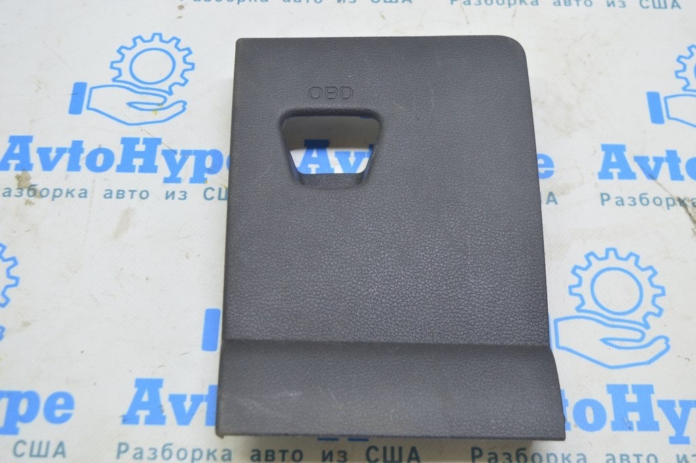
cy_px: 232
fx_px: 869
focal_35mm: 45
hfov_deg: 43.6
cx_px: 348
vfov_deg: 29.8
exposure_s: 1/20
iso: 400
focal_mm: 30
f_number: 5.6
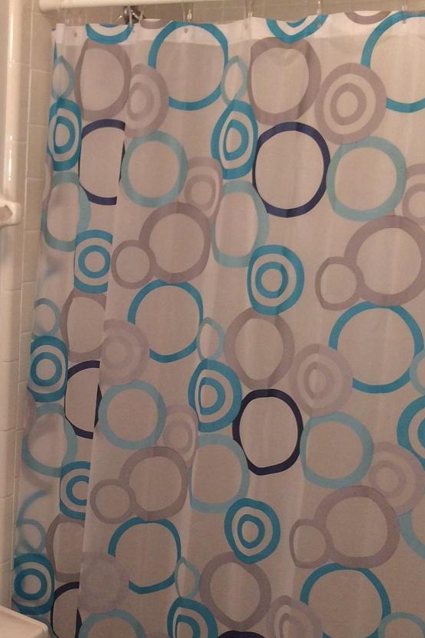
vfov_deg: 33.7
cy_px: 404
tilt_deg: -10.5
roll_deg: +1.0
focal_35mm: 59
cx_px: 65
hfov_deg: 22.6
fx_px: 1045
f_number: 2.2
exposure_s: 1/30
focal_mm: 4.15
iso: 100
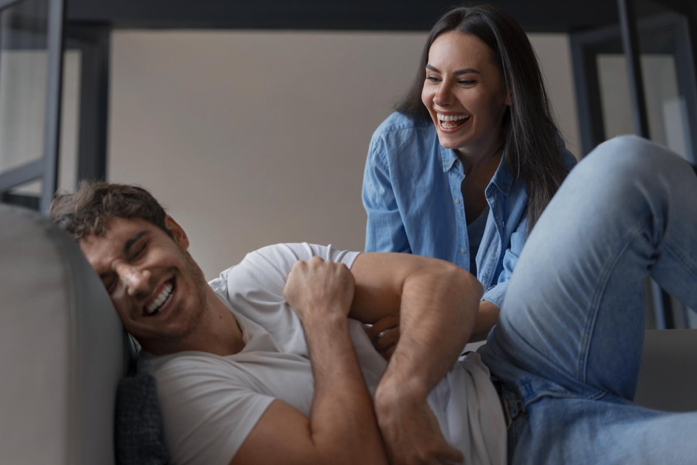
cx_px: 348
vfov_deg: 27.0
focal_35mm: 50
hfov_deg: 39.6
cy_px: 232
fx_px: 968
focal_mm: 50
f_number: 2.2
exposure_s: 1/320
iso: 400
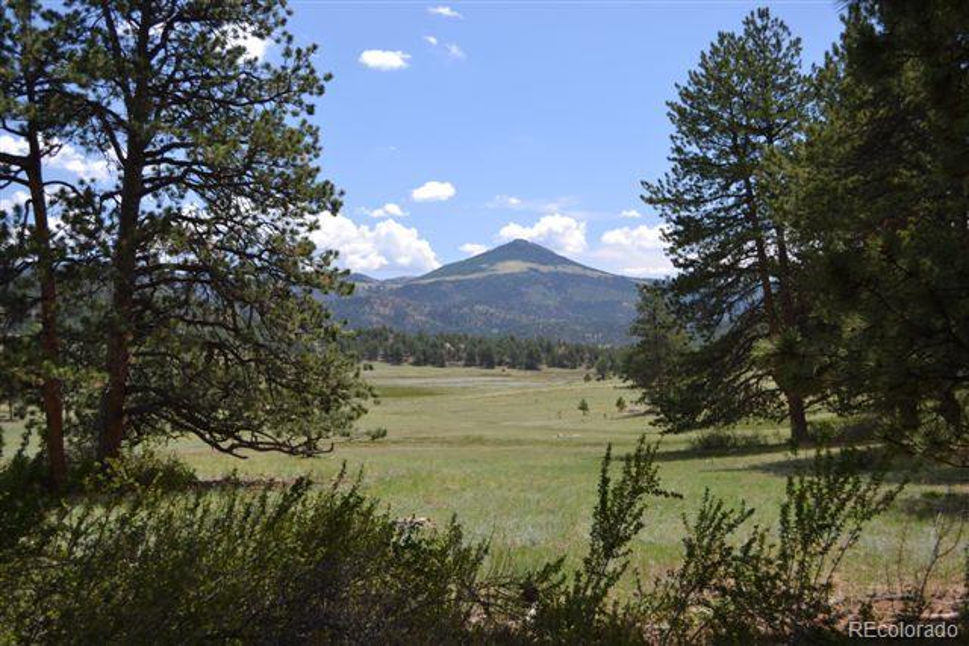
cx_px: 484
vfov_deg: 28.1
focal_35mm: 48
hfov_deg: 41.1
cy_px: 323
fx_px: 1292
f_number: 5.6
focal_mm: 32
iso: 100
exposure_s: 1/125
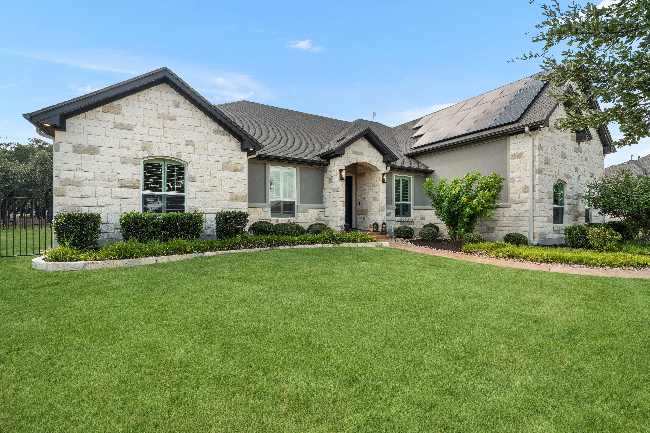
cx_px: 325
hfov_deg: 96.7
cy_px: 216
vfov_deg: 73.7
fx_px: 289
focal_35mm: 16
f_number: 10
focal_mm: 16
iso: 250
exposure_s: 1/20
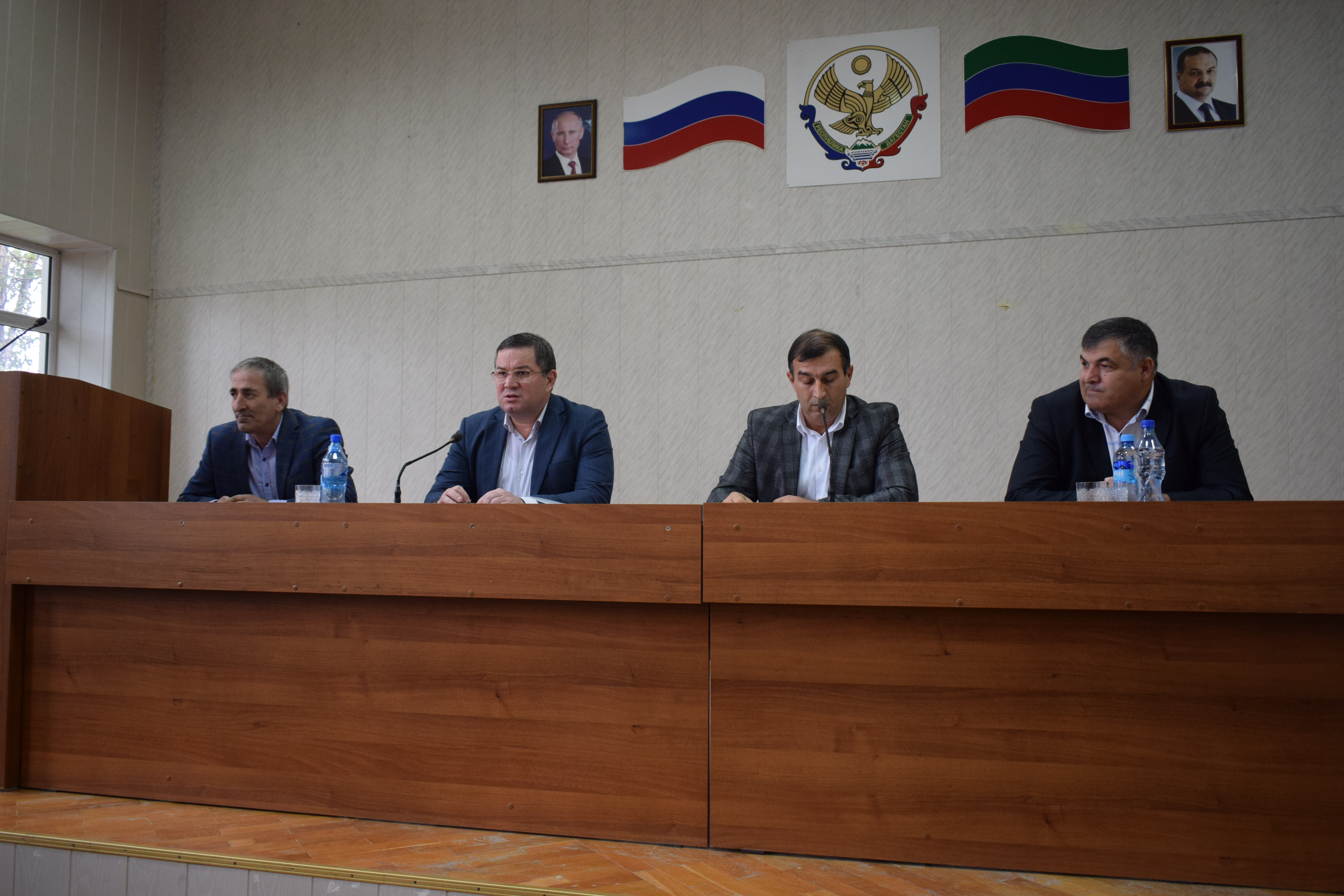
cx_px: 672
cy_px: 448
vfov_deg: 41.7
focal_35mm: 32
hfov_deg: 59.5
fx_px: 1176
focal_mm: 21
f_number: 3.8
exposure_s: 1/60
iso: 1000
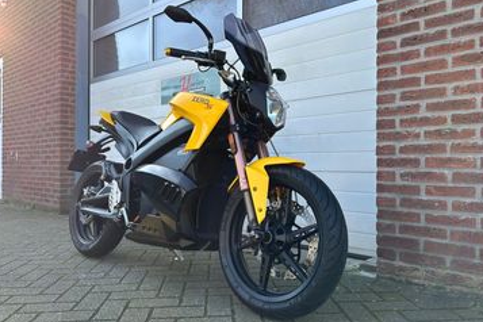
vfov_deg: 46.4
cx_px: 242
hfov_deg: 65.5
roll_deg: +0.4
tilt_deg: -0.1
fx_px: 376
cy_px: 165
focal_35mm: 28
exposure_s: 1/864
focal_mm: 6.86
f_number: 1.78
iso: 80
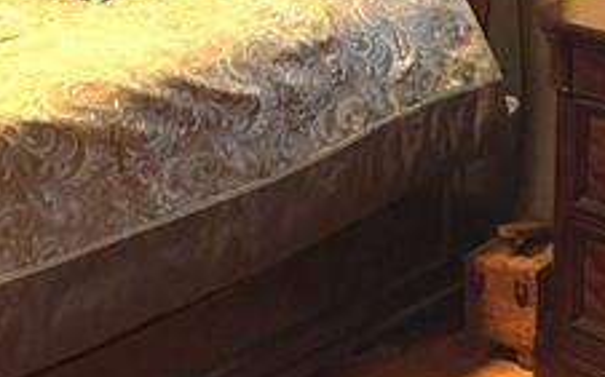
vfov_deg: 14.5
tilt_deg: -10.2
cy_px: -80
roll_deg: -0.6
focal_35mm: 87
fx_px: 1434
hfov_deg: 23.5
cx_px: 490
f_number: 2.2
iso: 200
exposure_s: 1/30
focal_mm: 4.15
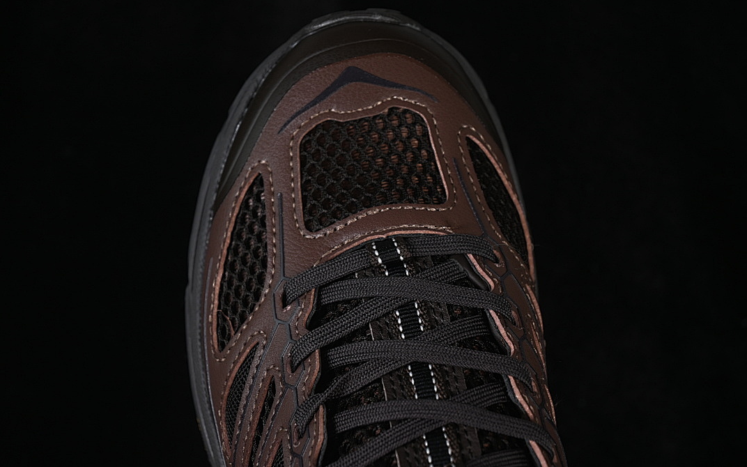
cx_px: 376
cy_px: 240
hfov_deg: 26.8
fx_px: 1568
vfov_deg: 16.9
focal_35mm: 77
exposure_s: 1/50
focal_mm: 50
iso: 160
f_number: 6.3
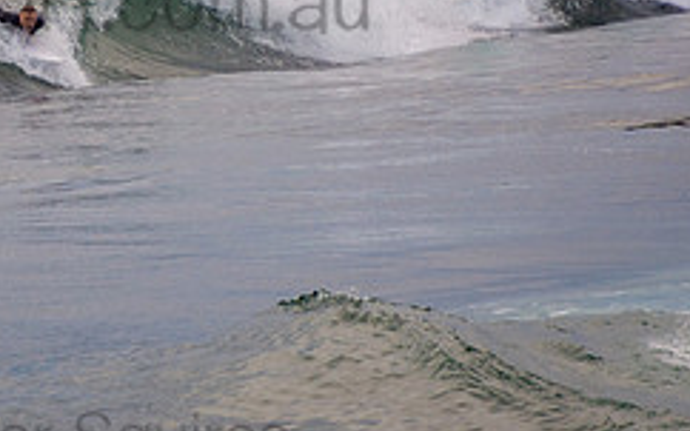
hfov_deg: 1.4
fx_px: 27611
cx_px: 68
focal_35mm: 1469
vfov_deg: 0.9
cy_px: -36
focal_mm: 400
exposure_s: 1/800
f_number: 5.6
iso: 400
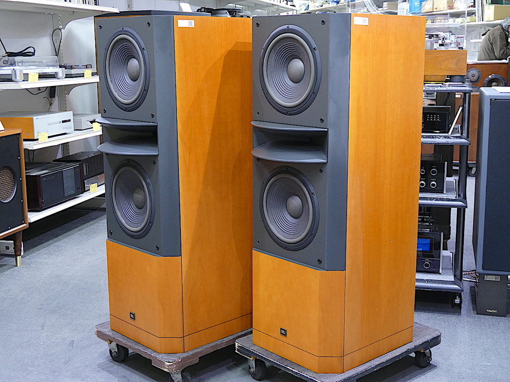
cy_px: 191
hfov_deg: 40.4
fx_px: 692
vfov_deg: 30.9
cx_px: 255
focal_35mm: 47
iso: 200
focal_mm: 8.4
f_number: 4
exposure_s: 1/3.2
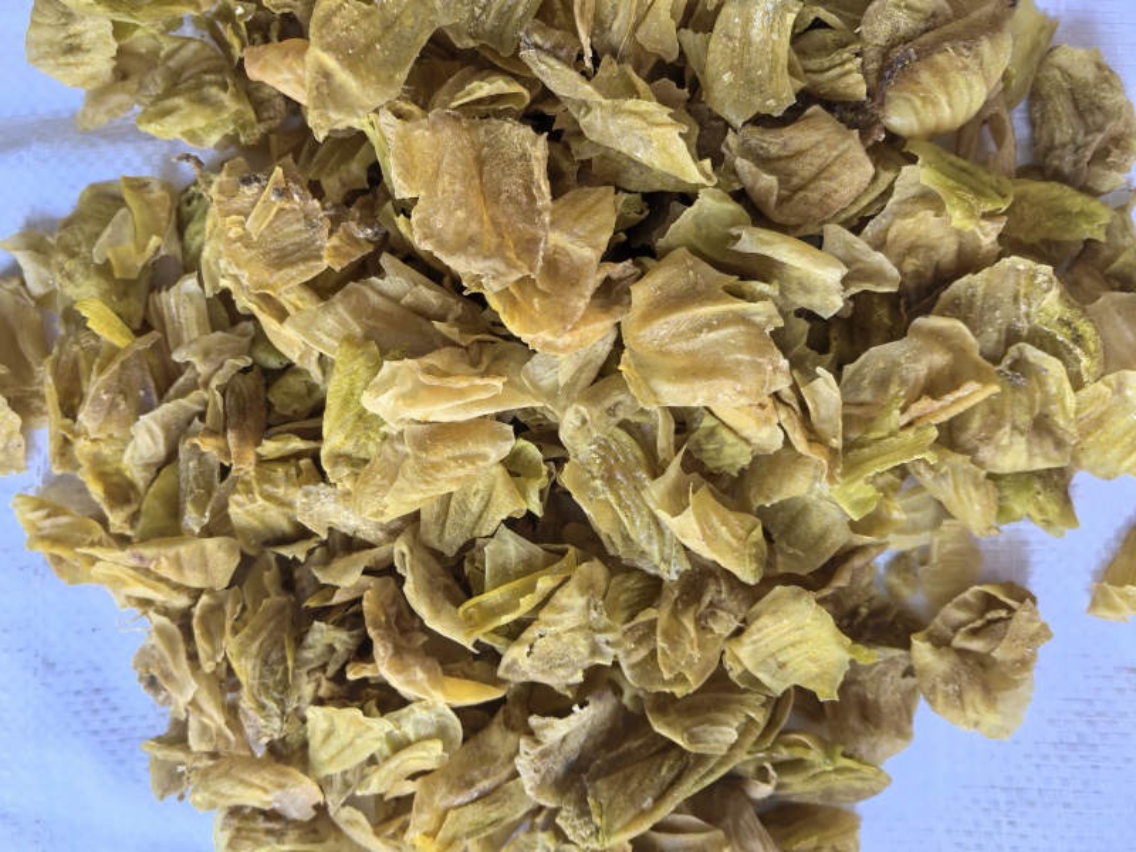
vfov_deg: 51.4
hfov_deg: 65.3
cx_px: 568
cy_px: 426
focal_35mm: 27
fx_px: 886
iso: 80
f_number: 2
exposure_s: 1/100
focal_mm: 5.75
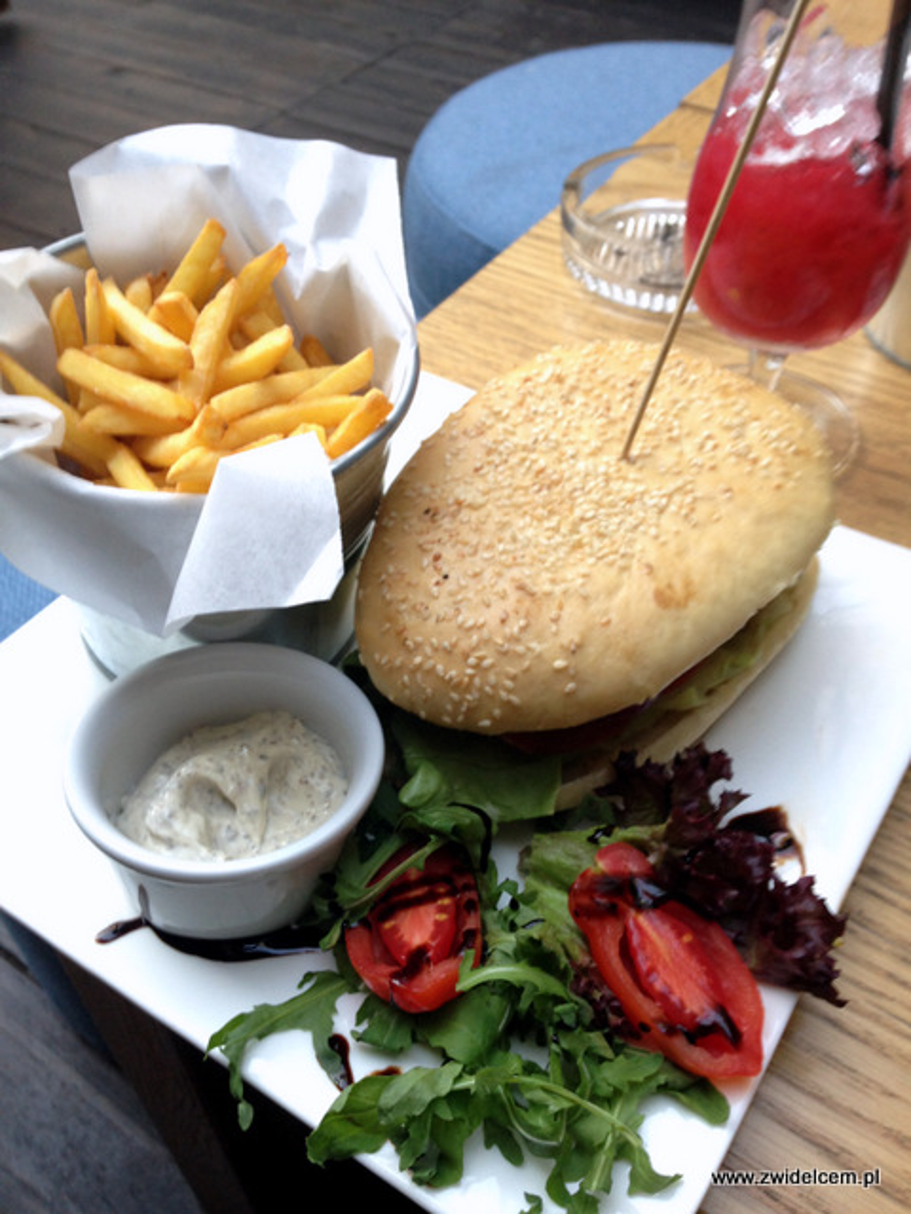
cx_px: 456
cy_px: 607
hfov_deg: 42.9
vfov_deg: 55.4
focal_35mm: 33
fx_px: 1158
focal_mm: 4.12
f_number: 2.4
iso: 80
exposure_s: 1/20
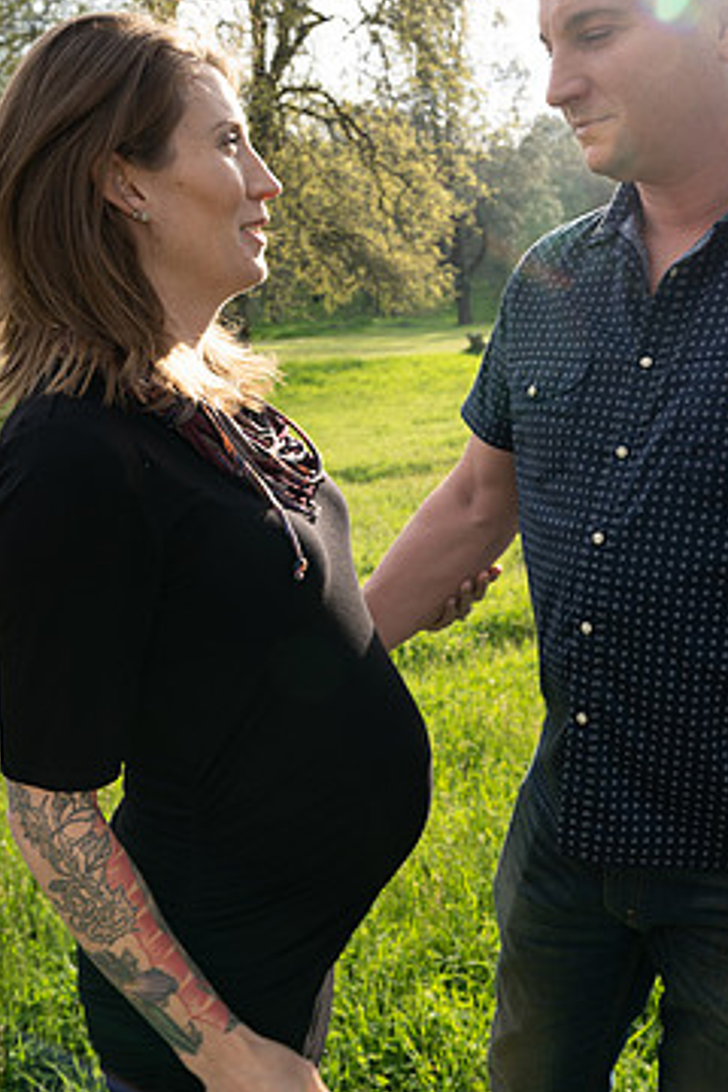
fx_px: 1062
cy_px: 470
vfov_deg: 54.2
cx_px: 403
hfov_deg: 37.8
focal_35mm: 35
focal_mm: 28
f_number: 6.3
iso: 100
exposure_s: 1/125
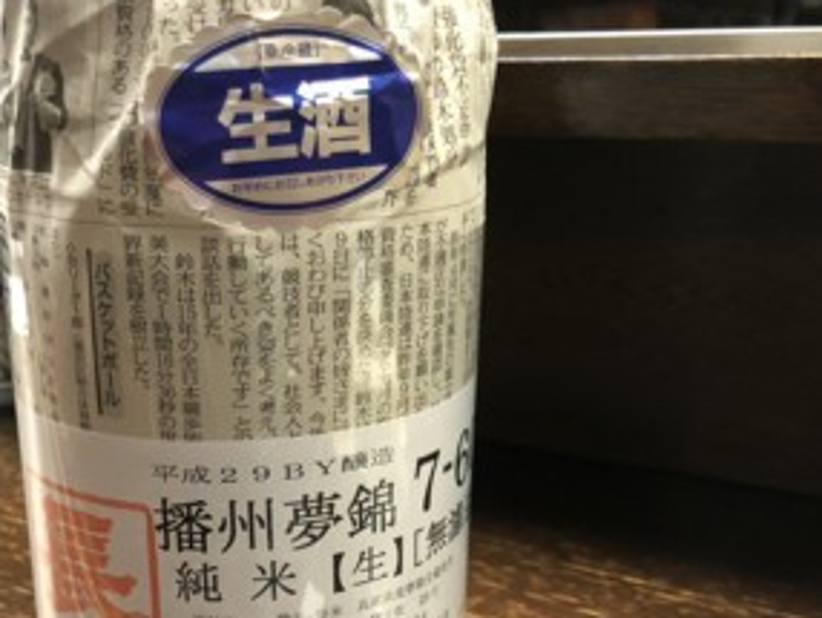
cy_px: 451
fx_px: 1046
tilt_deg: -19.4
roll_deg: +1.0
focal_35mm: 44
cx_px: 267
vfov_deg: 32.4
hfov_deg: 42.3
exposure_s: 1/13
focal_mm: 4
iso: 100
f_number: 1.8
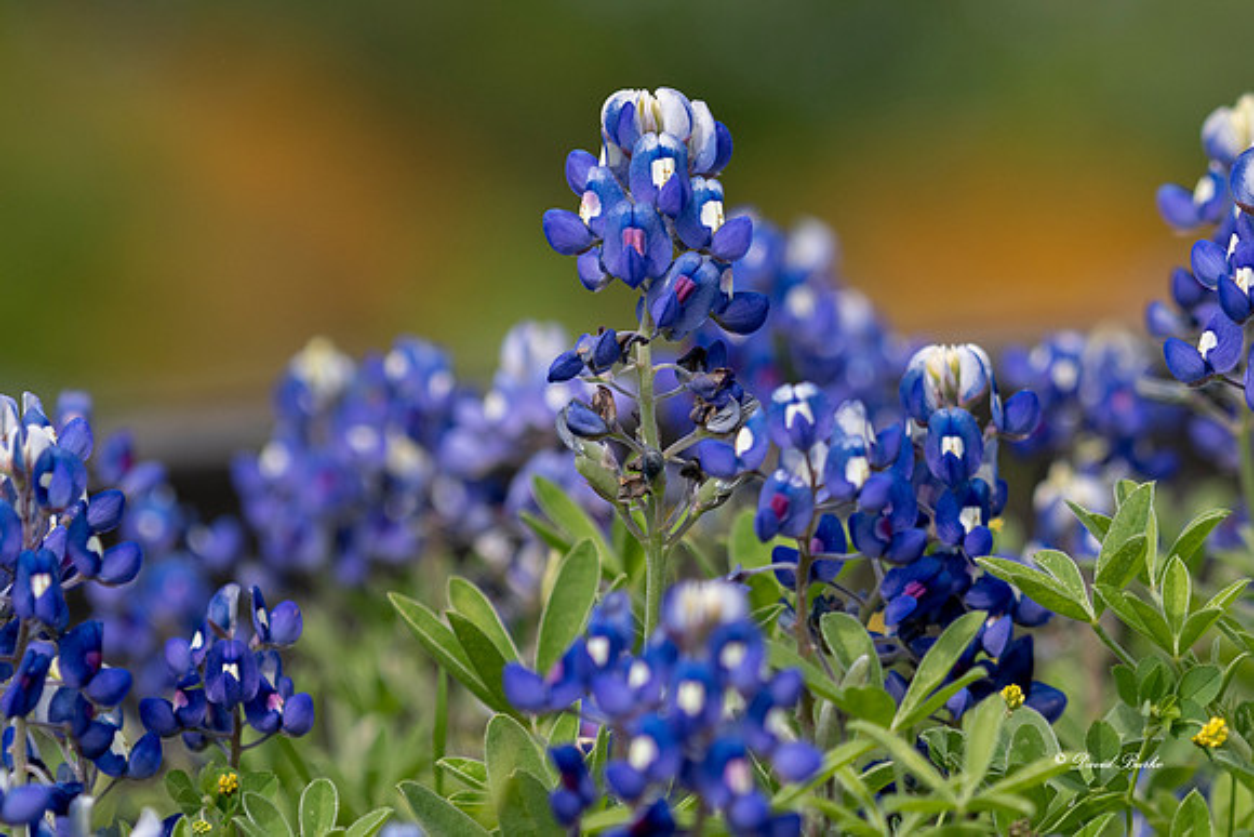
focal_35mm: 360
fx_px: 12553
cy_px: 334
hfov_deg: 5.7
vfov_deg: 3.8
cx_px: 753
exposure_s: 1/1250
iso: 320
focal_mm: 200
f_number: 5.6
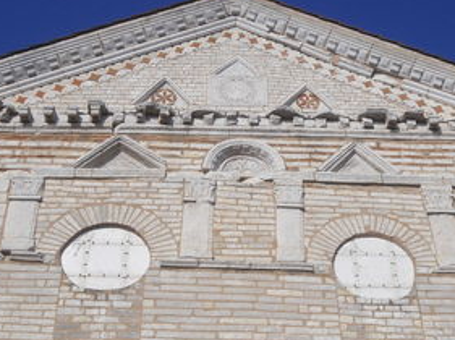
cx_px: 248
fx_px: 880
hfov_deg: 29.0
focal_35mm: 67
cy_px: 206
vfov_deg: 21.8
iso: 64
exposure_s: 1/320
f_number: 10
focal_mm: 7.91
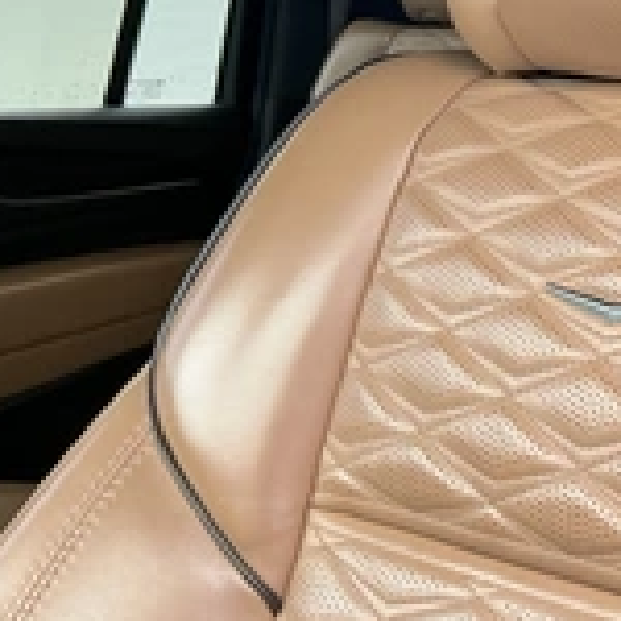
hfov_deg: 23.9
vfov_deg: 25.1
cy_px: 25
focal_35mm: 66
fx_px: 1340
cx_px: 737
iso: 80
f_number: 1.8
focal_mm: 3
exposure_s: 1/60
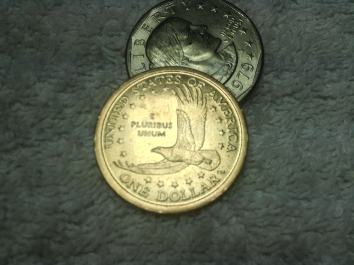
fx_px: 337
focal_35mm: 33
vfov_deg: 42.8
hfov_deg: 55.4
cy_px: 132
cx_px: 177
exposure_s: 1/891
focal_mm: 3.3
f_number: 2.4
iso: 32
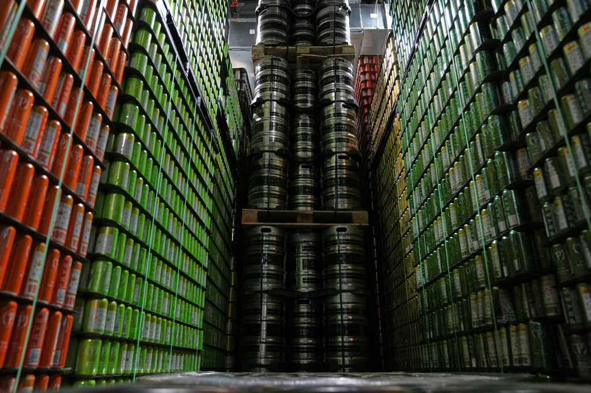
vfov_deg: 49.5
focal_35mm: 26
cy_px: 196
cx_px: 296
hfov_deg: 69.4
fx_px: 427
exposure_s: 1/200
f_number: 2.8
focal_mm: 26
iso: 2000
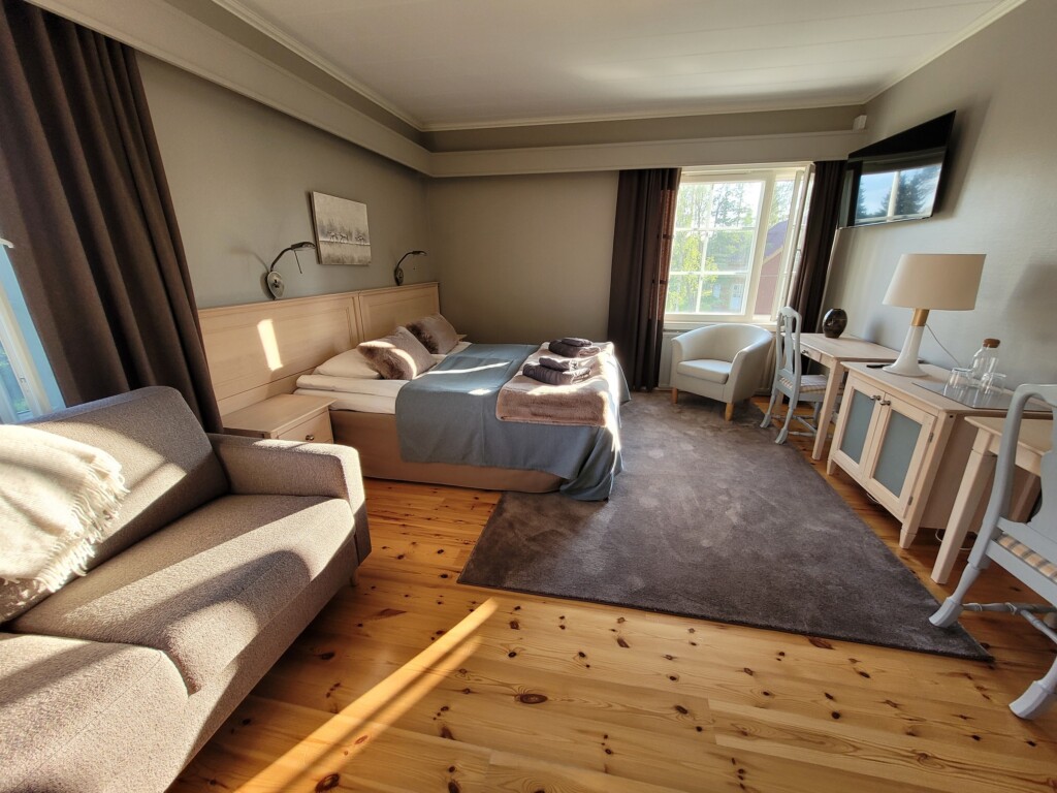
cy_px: 396
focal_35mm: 13
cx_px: 528
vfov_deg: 89.9
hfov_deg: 106.2
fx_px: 397
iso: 64
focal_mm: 1.74
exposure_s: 1/50
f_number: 2.2
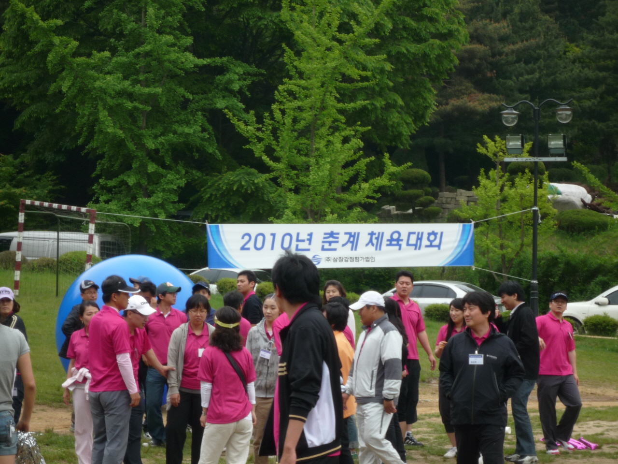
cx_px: 309
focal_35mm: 109
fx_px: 1946
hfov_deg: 18.0
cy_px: 232
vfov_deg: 13.6
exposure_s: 1/250
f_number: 5.7
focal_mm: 19.2
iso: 100
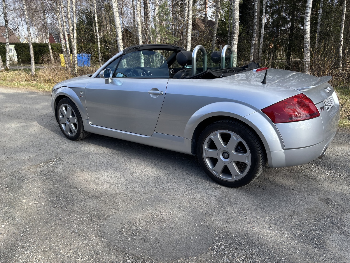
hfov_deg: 67.3
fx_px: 263
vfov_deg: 53.1
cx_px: 175
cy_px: 132
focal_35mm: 26
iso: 50
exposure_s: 1/1092
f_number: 1.6
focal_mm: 5.96
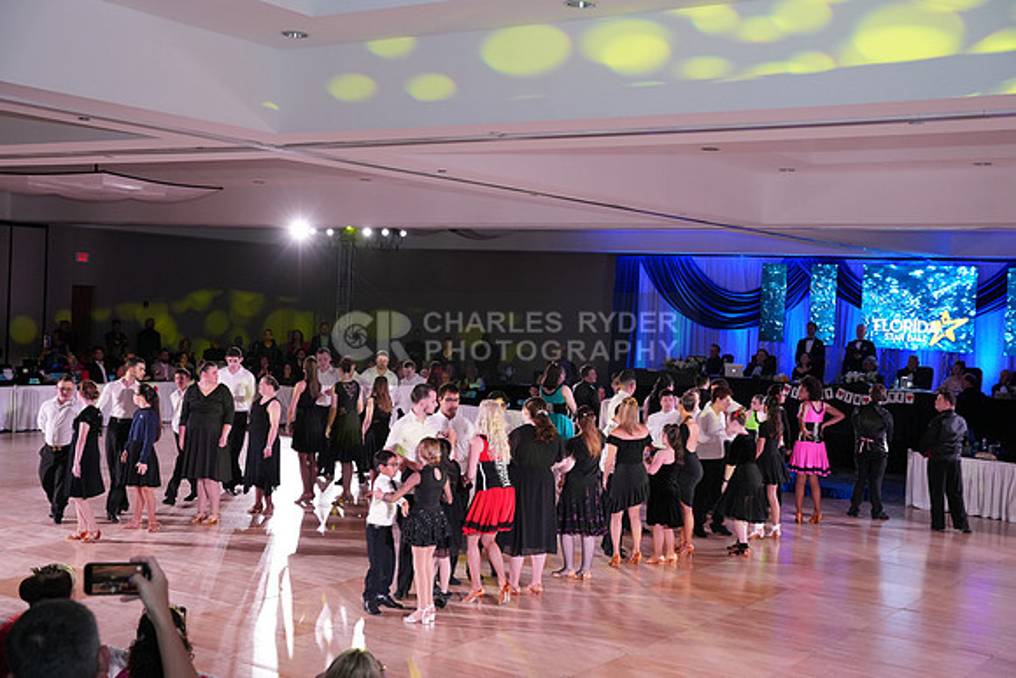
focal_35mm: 45
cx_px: 508
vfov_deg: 29.6
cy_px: 339
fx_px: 1282
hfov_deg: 43.2
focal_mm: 45.4
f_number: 4.5
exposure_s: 1/200
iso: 2000
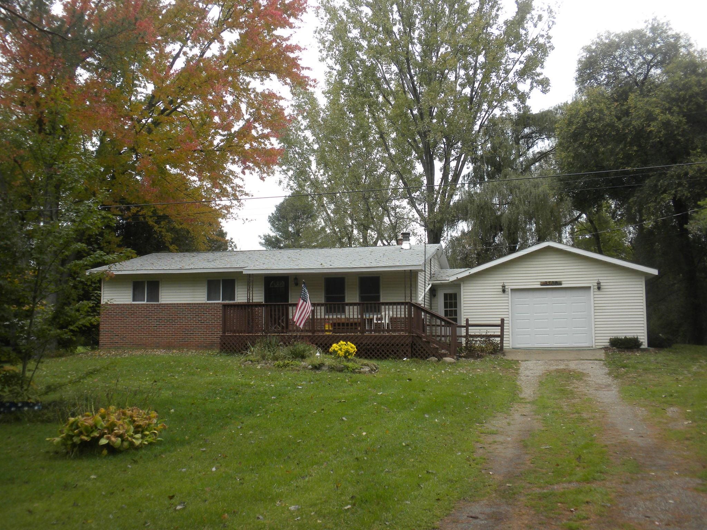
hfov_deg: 50.1
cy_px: 265
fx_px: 756
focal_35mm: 37
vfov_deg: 38.7
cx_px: 354
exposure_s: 1/135
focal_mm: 6.6
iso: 64
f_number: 3.5
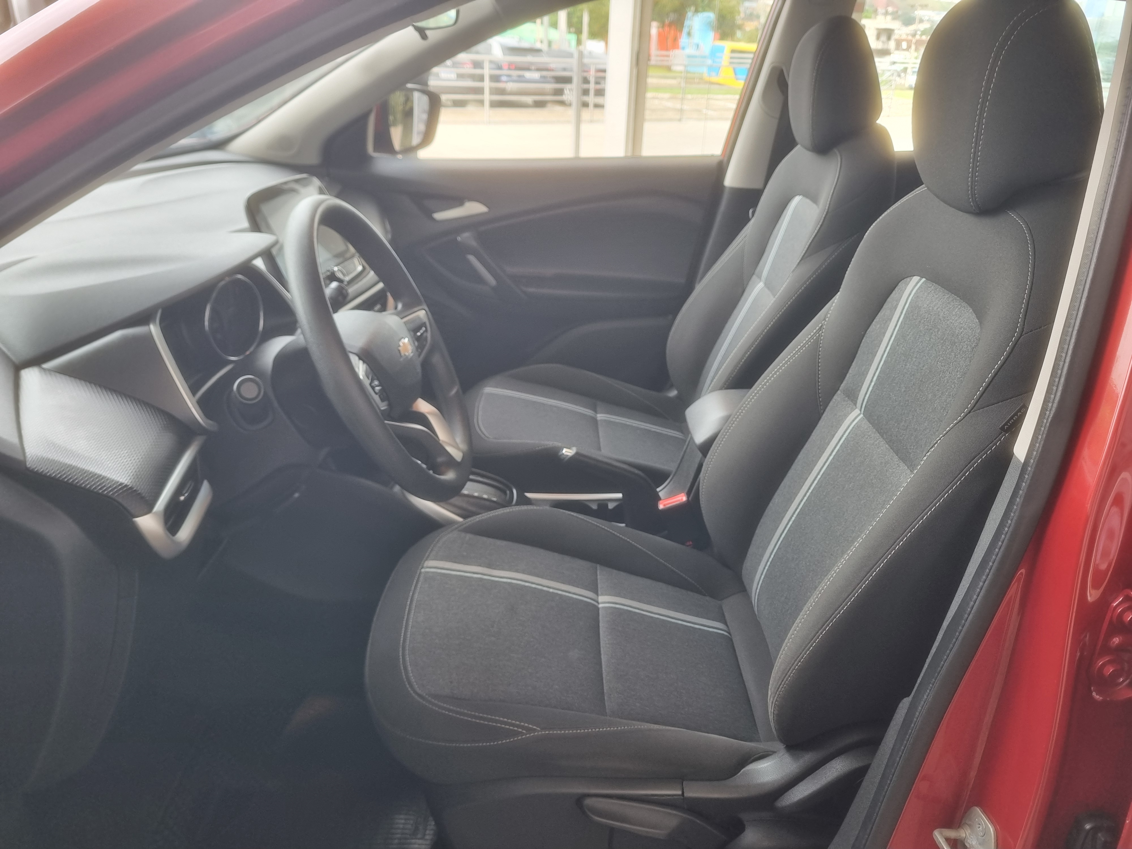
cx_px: 566
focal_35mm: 26
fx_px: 850
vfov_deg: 53.1
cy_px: 424
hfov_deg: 67.3
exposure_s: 1/120
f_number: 1.8
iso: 125
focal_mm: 5.4
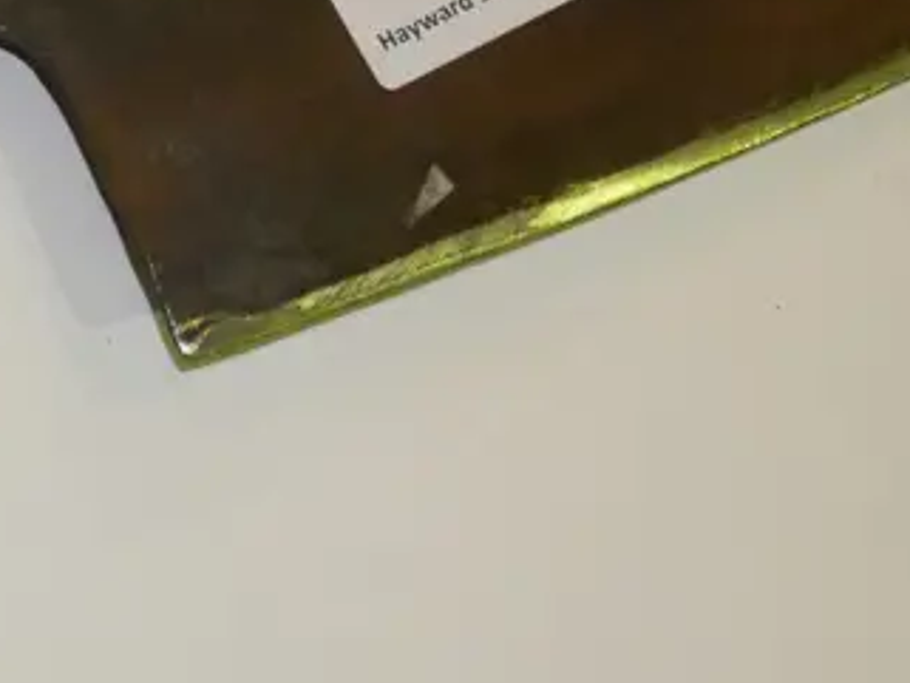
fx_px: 3024
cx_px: -130
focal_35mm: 115
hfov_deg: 16.5
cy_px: 4
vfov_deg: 12.7
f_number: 4.2
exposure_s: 1/250
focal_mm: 18
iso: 3200
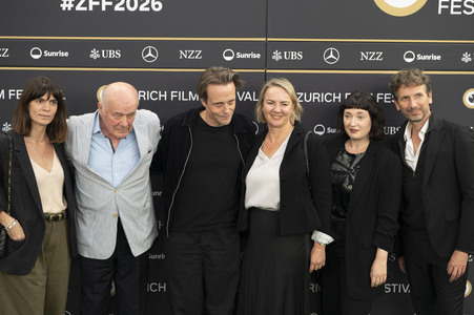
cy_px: 158
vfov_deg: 19.4
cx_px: 237
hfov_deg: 28.9
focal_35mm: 70
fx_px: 921
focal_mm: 70
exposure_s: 1/200
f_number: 4.5
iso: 400
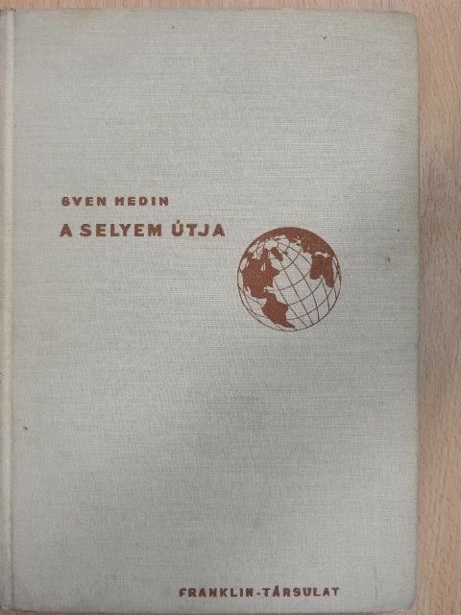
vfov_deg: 42.1
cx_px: 230
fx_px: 799
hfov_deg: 32.2
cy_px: 308
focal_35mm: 45
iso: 400
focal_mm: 8.1
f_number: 4
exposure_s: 1/13
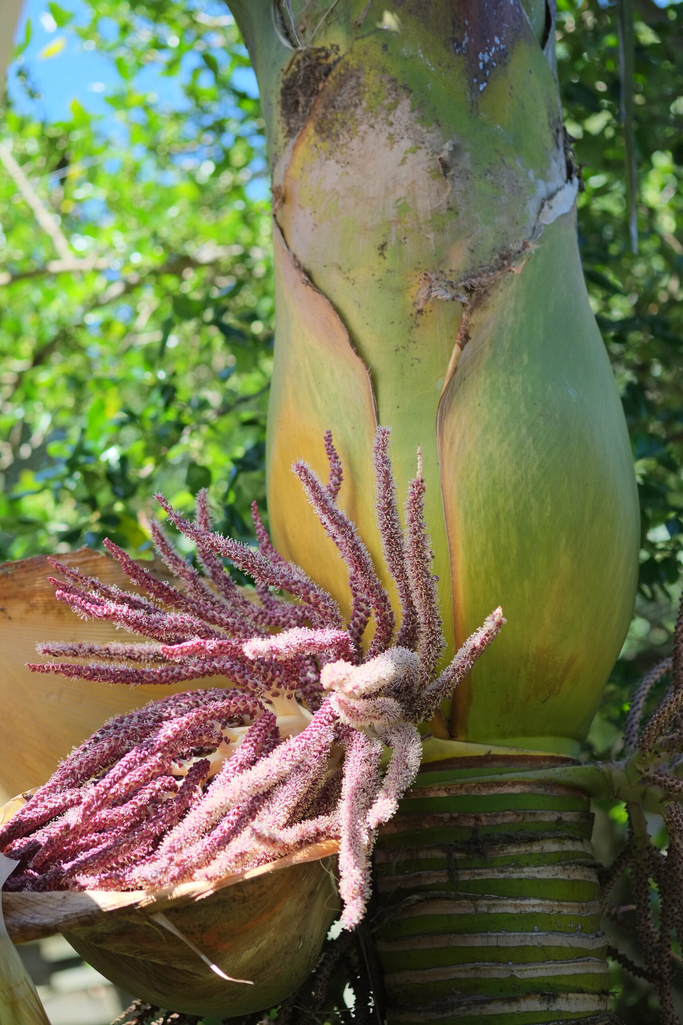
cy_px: 512
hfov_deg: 15.2
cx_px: 342
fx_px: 2561
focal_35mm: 90
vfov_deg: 22.6
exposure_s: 1/2200
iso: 800
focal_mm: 60
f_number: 2.4
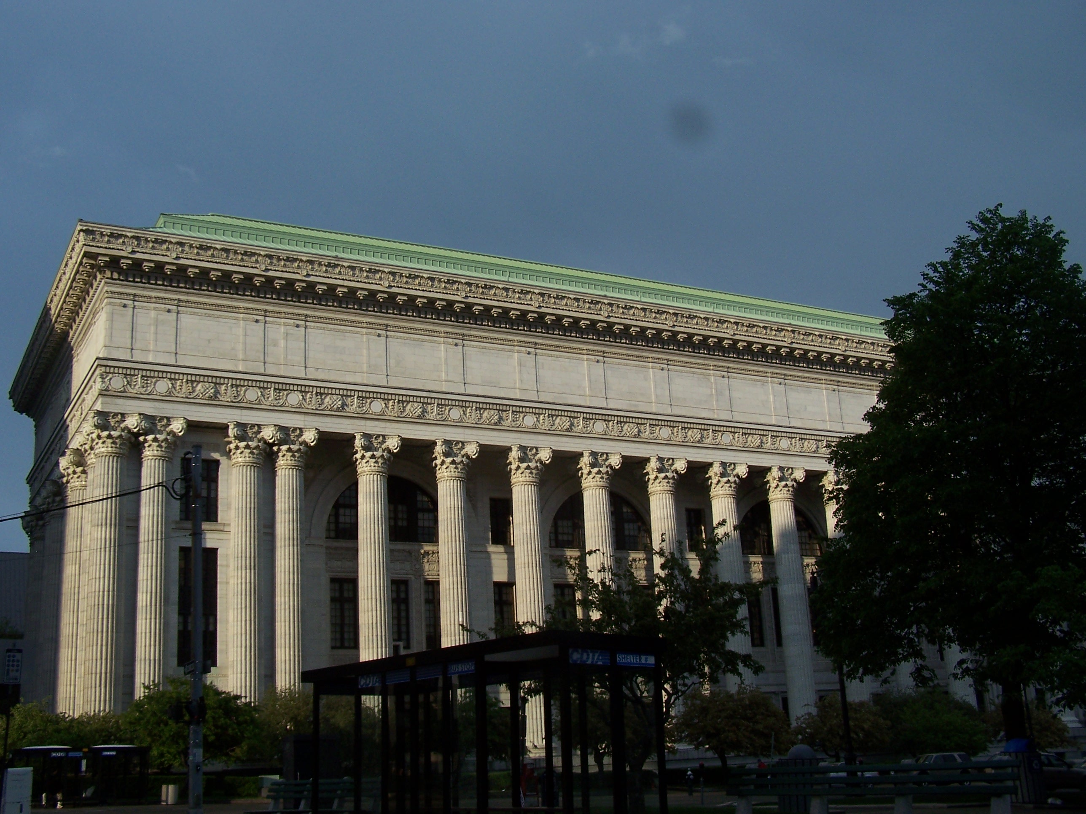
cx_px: 543
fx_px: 1192
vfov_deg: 37.7
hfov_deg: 49.0
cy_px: 407
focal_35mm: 38
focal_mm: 6.3
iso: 80
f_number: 4
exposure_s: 1/1000
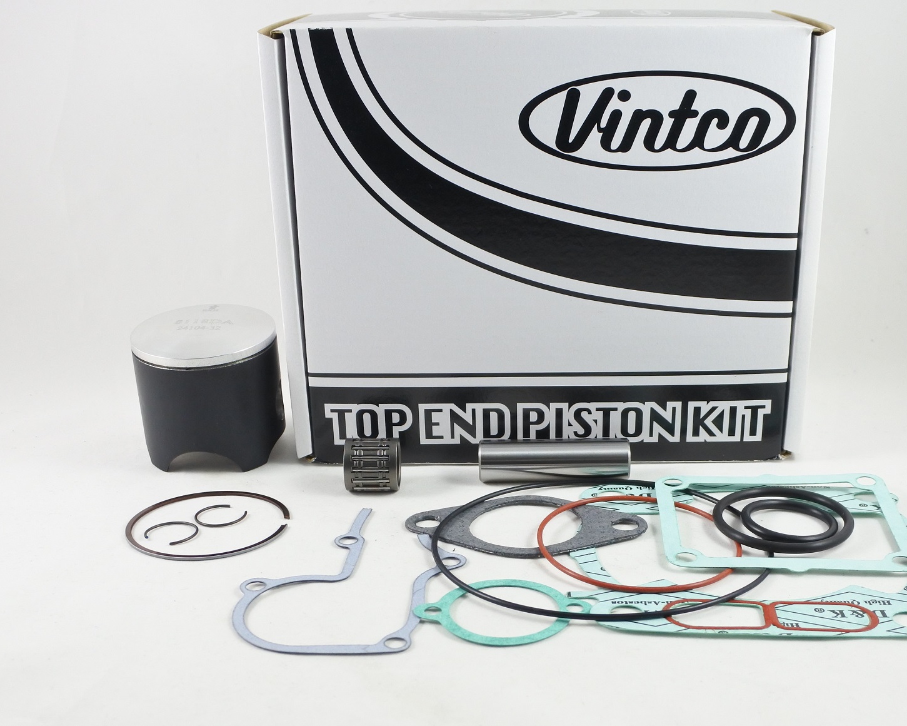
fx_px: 886
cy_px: 362
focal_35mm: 33
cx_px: 466
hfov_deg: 54.2
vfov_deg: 44.5
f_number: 3.5
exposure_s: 1/125
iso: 450
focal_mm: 10.9
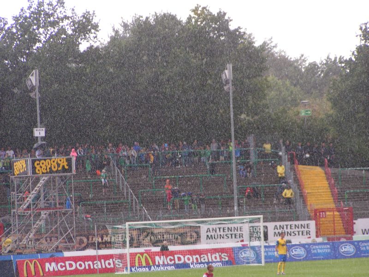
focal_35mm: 206
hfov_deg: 9.6
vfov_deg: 7.2
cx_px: 184
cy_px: 138
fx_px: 2196
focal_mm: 31.5
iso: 100
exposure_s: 1/250
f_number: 3.5
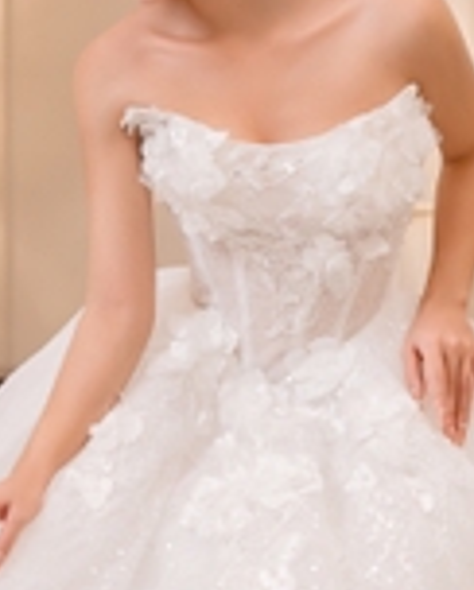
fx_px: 3623
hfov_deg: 7.5
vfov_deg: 9.3
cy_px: 377
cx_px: 210
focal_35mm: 207
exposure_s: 1/200
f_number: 3.5
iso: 500
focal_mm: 70
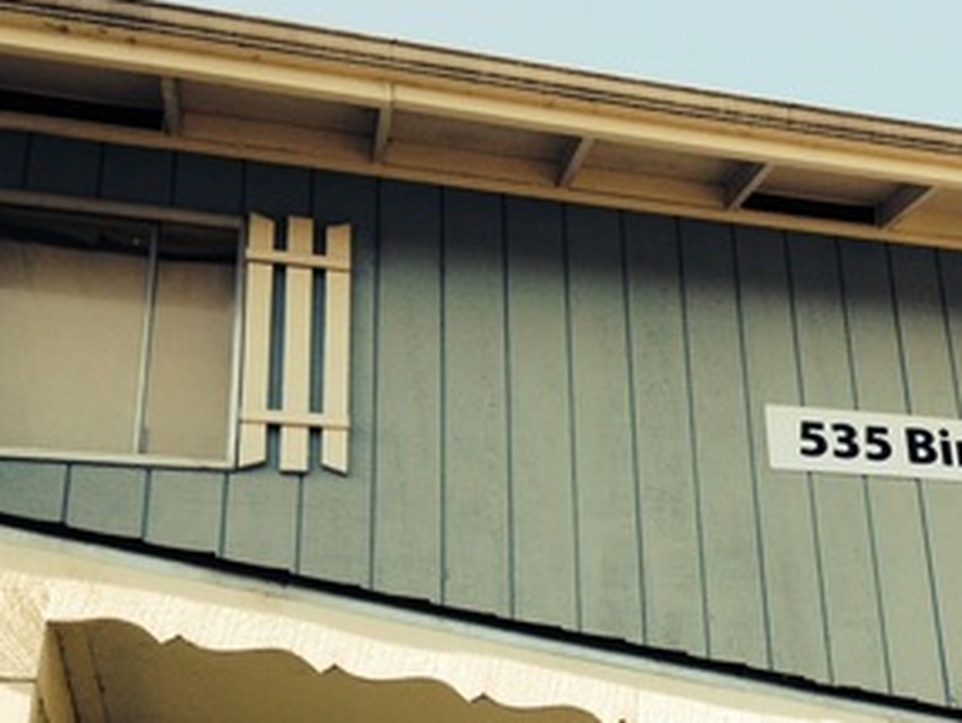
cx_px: 858
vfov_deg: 24.6
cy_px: 541
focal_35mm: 59
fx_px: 1641
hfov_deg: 31.2
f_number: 2.4
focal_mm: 4.12
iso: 50
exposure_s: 1/475
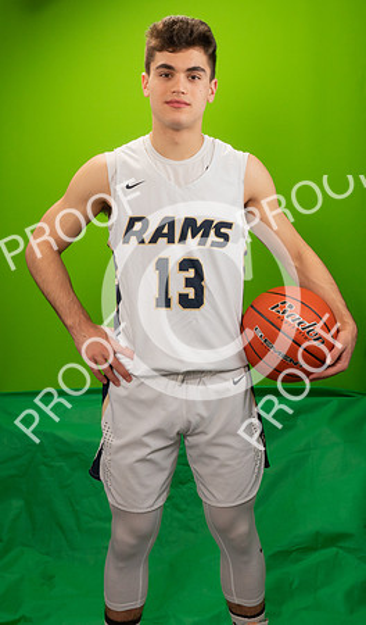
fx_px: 783
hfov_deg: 26.3
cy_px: 249
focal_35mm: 47
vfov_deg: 43.2
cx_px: 218
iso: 800
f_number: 20
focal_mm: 24
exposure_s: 1/60
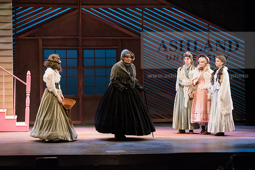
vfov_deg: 11.4
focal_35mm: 120
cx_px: 128
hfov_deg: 17.1
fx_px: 850
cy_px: 85
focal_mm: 120
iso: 5000
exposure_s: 1/320
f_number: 4
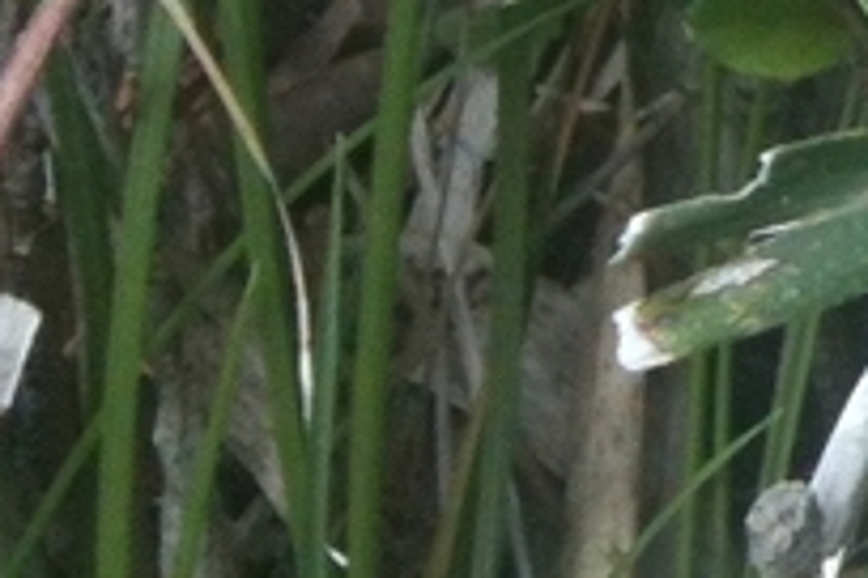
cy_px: -1092
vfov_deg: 6.0
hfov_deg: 8.5
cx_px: 2306
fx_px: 5159
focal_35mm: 214
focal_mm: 3.85
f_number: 2.8
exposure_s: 1/234
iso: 64
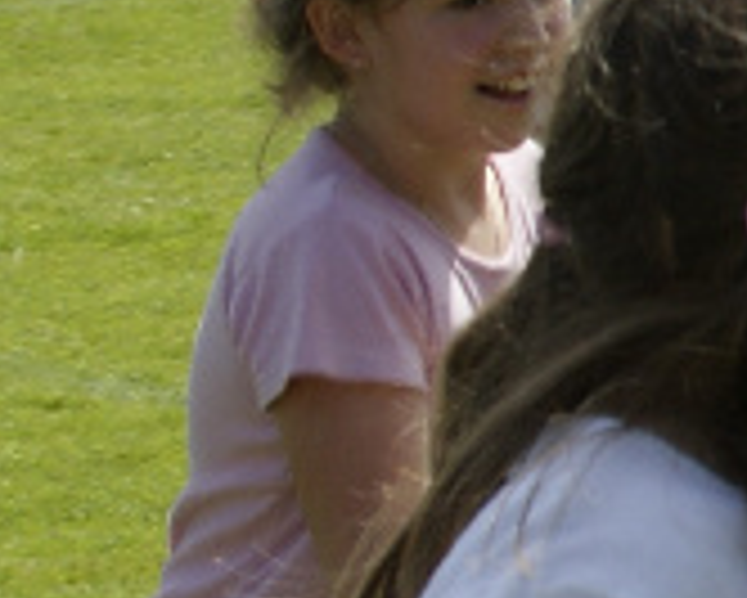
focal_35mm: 382
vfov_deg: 4.1
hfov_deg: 4.8
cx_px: 2506
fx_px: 8450
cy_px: -18
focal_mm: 30
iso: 100
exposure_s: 1/160
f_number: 9
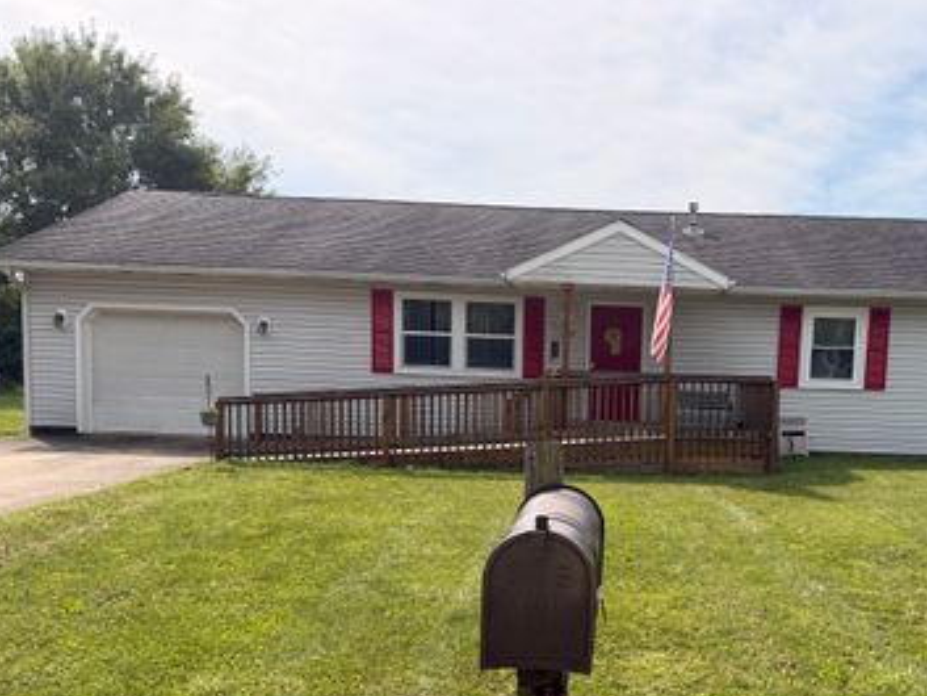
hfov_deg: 52.8
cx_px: 625
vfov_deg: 41.2
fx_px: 911
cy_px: 471
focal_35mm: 34
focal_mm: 6.76
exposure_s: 1/3953
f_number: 1.78
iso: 100
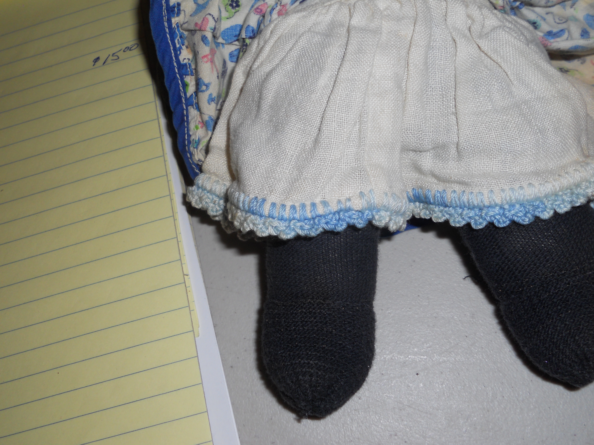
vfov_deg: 44.2
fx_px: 549
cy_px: 222
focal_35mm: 32
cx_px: 297
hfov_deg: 56.8
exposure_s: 1/25
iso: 80
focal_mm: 5.8
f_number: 8.8
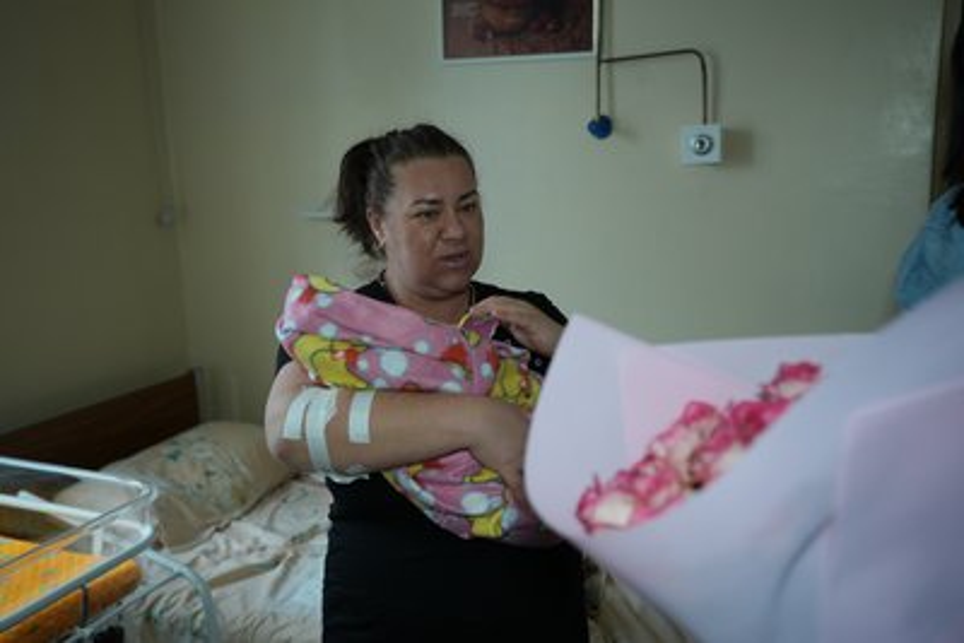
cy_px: 322
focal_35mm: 35
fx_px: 938
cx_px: 482
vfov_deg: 37.9
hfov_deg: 54.4
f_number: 2.8
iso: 250
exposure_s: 1/100
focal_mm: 35
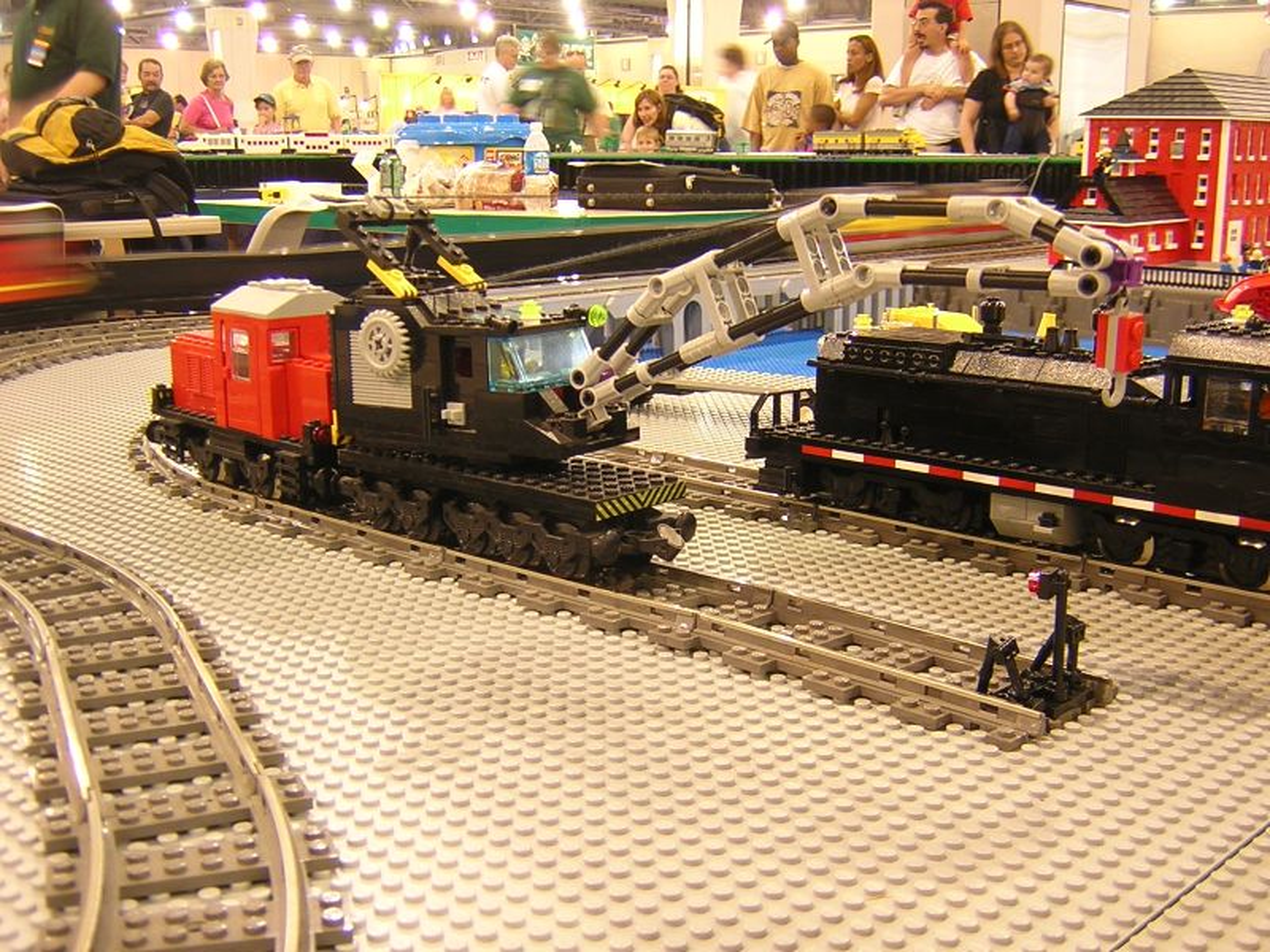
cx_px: 635
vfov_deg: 36.0
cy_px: 476
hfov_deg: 46.8
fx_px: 1468
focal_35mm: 40
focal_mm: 5.2
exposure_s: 1/4.1
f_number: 2.7
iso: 100
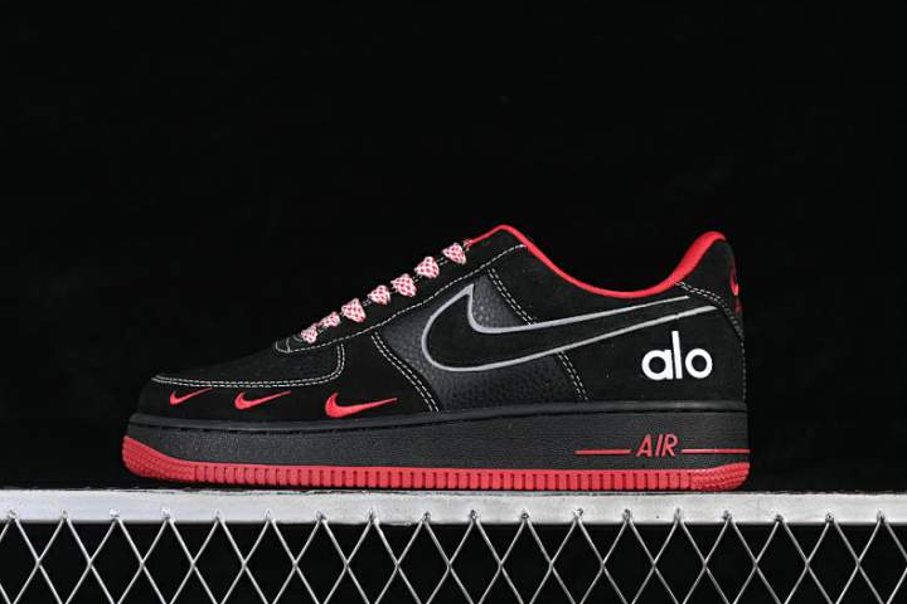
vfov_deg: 17.9
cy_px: 301
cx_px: 448
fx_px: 1915
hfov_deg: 26.7
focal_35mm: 76
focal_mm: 50
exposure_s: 1/60
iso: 160
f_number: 6.3
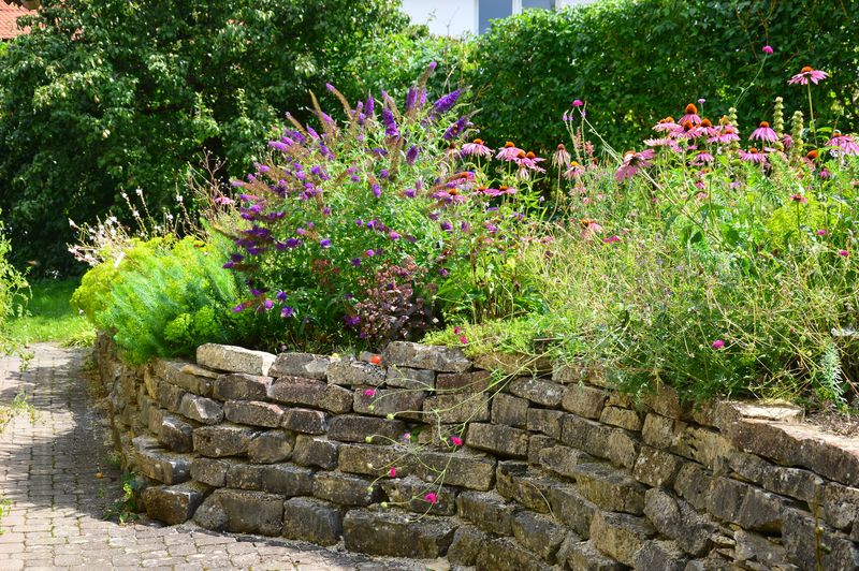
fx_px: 1430
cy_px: 286
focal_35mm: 60
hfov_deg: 33.4
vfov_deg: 22.6
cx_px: 430
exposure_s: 1/250
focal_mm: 40
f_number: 8
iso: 200
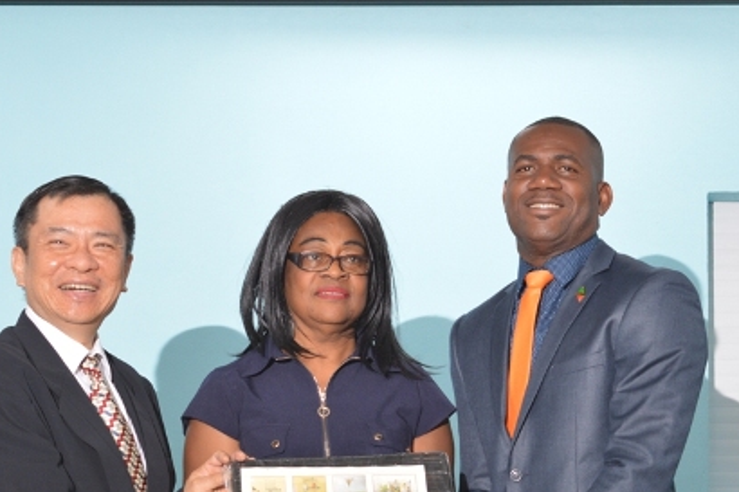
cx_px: 370
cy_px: 283
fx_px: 2642
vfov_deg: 10.6
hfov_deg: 15.9
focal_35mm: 129
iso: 500
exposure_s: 1/60
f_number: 5.6
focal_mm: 55
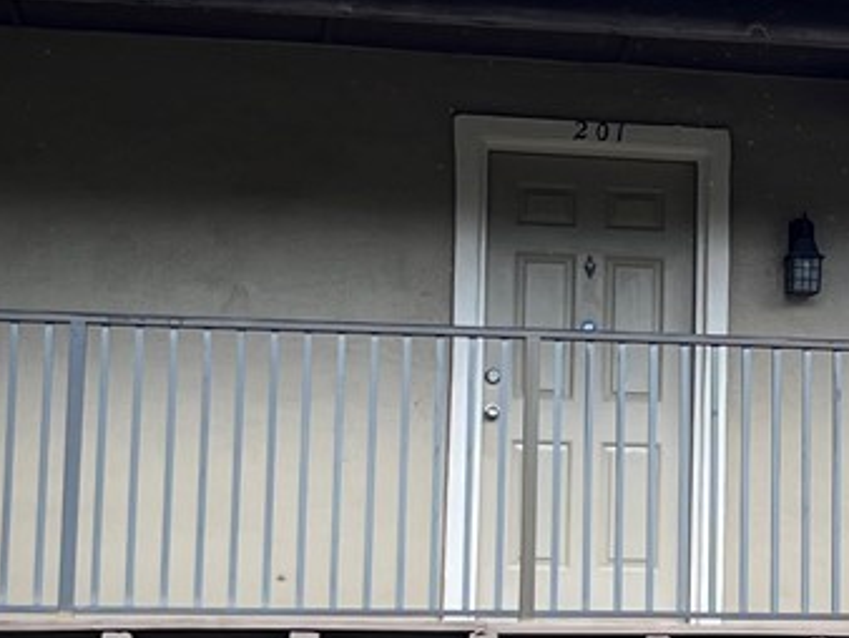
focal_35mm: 123
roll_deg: +0.6
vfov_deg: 12.0
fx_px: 3019
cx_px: 1015
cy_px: 442
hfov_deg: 15.4
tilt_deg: +11.9
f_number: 1.6
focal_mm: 5.1
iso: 50
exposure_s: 1/1372
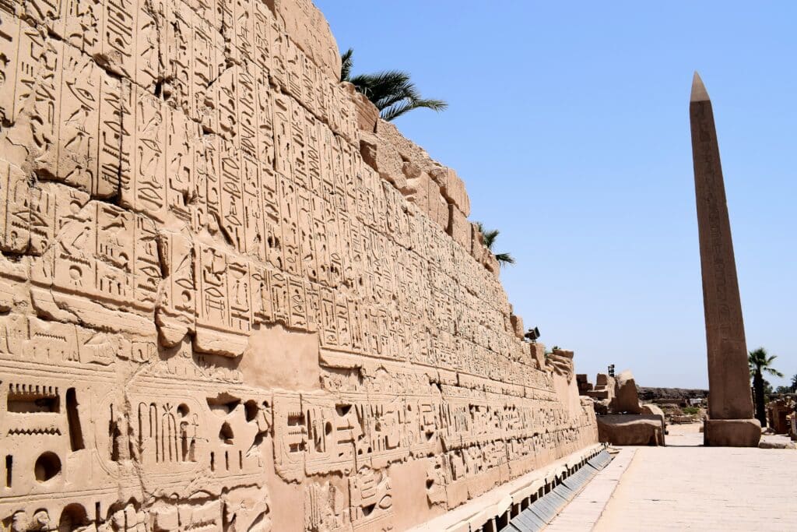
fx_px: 697
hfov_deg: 59.5
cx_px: 398
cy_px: 266
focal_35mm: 32
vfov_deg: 41.7
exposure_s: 1/500
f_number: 11
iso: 250
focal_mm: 21
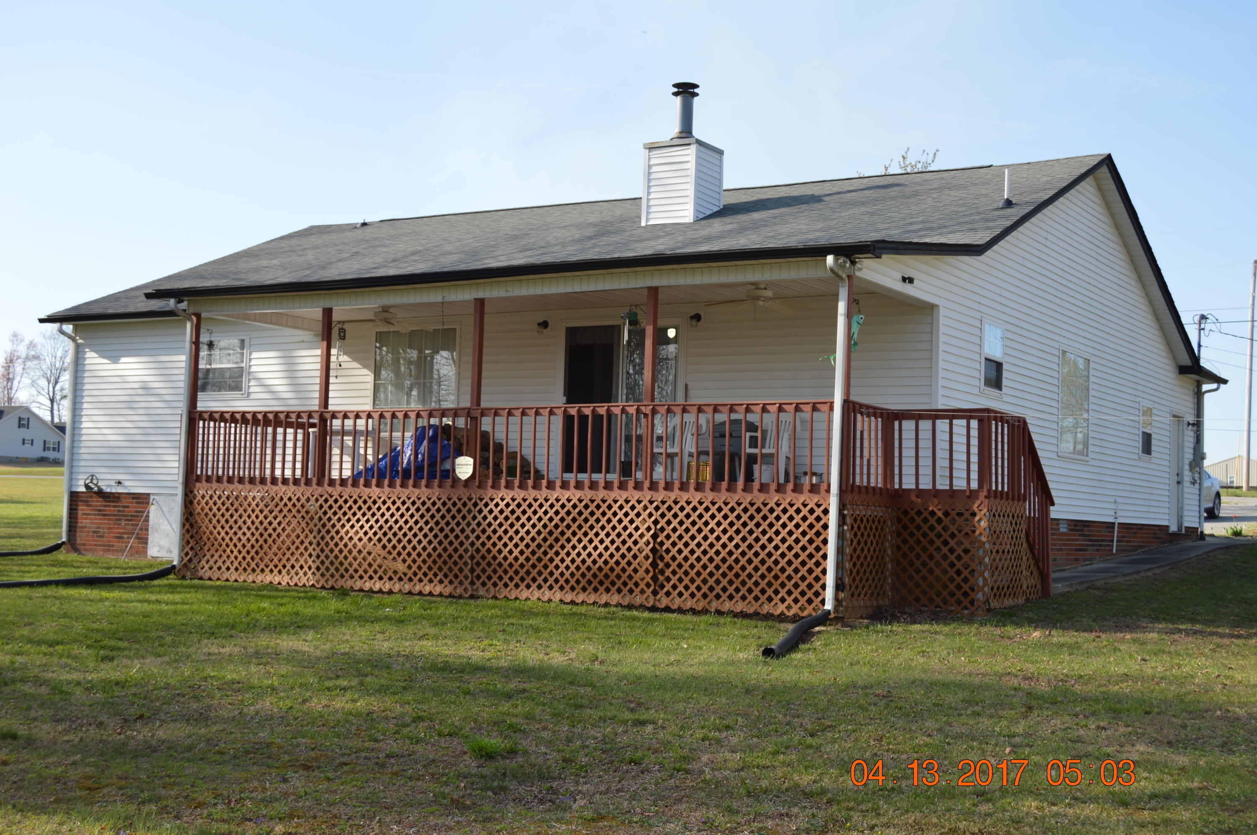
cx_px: 628
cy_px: 418
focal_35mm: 45
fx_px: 1570
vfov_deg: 29.8
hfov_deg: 43.6
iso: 100
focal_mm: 30
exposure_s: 1/200
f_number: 6.3
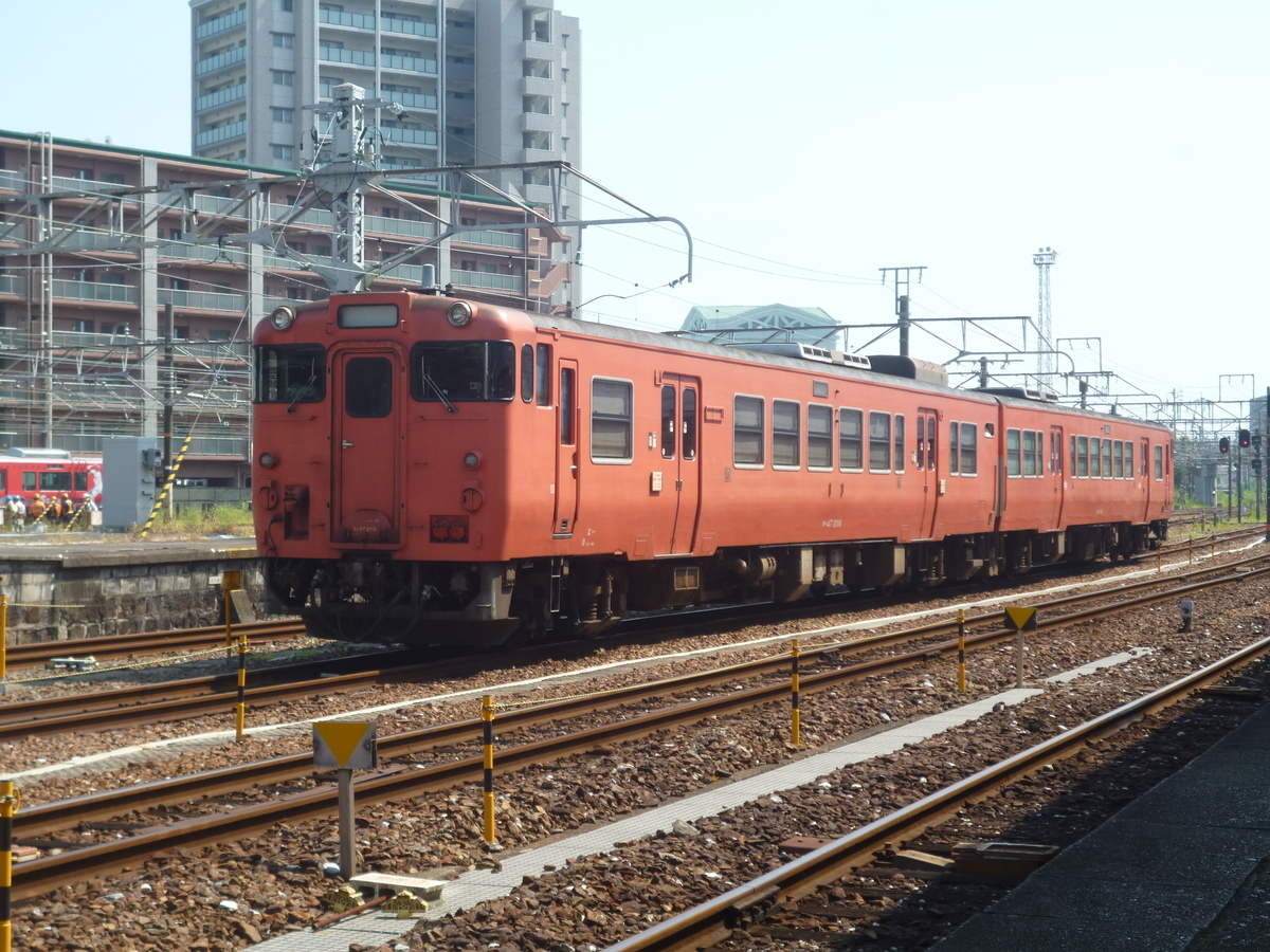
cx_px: 635
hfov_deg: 30.7
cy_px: 476
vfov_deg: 23.3
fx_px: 2311
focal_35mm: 63
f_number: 4.7
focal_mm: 11.2
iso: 100
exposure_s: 1/250
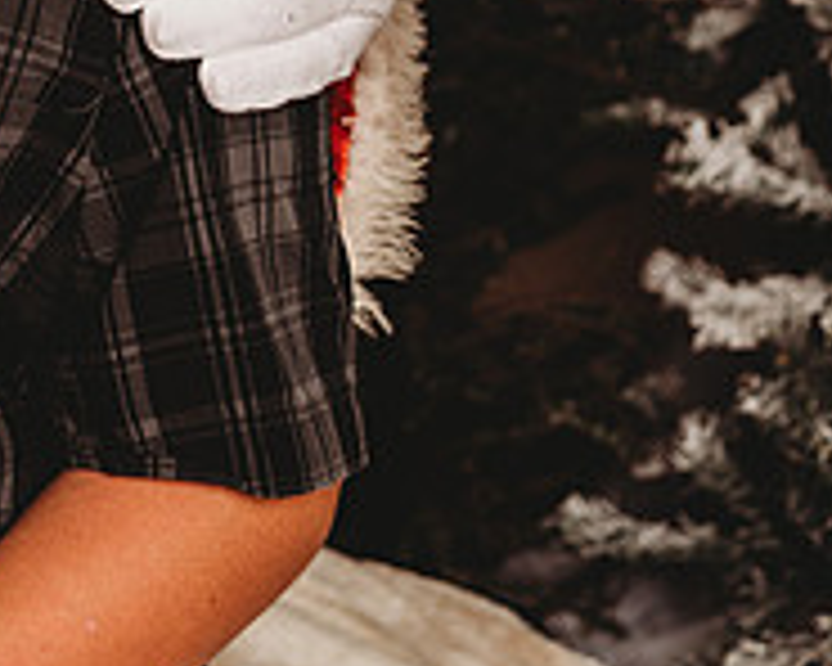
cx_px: -94
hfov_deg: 11.7
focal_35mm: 162
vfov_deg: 9.4
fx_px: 3989
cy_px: -133
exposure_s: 1/160
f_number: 4
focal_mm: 55
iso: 100
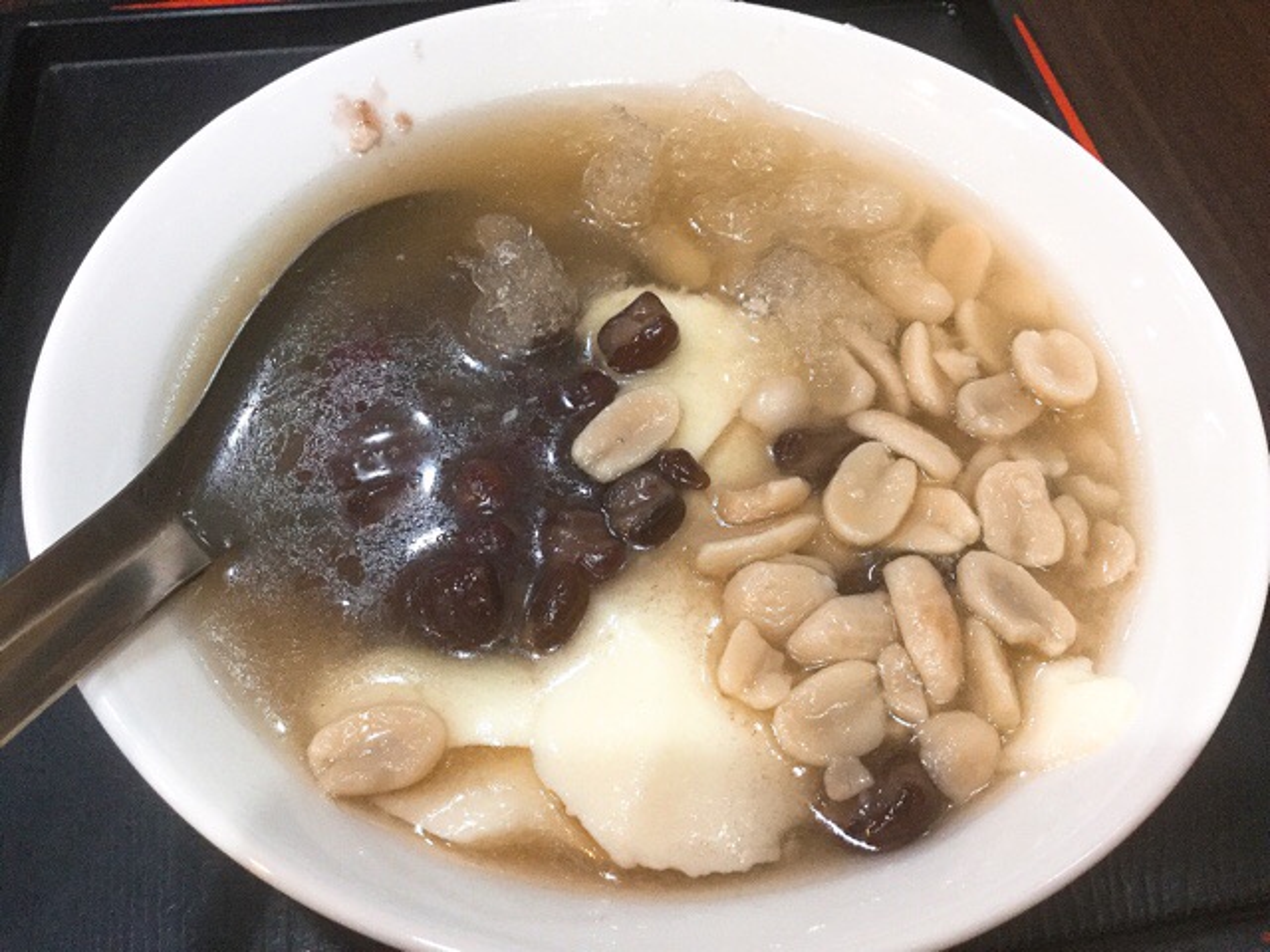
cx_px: 635
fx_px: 1137
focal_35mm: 31
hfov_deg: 58.4
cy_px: 476
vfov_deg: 45.4
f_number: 2.4
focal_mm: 3.3
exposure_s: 1/30
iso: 125
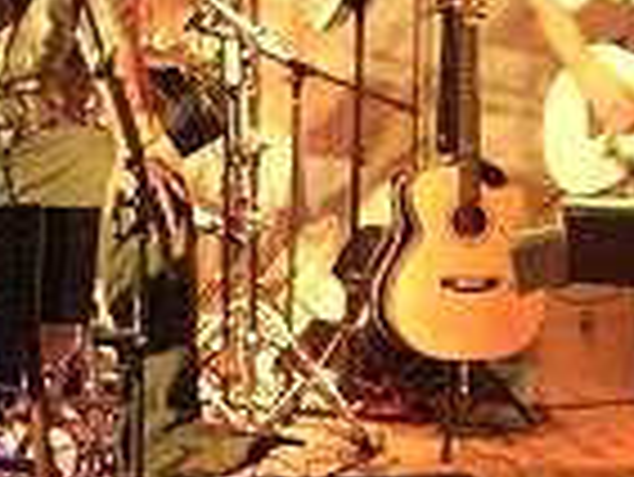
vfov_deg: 10.3
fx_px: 2640
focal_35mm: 144
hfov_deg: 13.3
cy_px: 29
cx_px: -124
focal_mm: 7.9
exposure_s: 1/25
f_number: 2.8
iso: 800
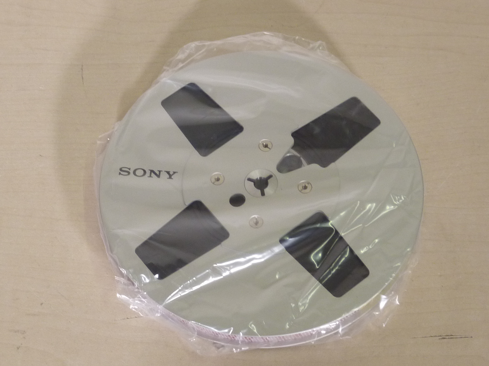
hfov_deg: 24.4
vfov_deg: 18.4
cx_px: 244
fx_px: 1130
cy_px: 183
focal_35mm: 80
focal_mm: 7.3
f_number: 3.7
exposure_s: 1/30
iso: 160
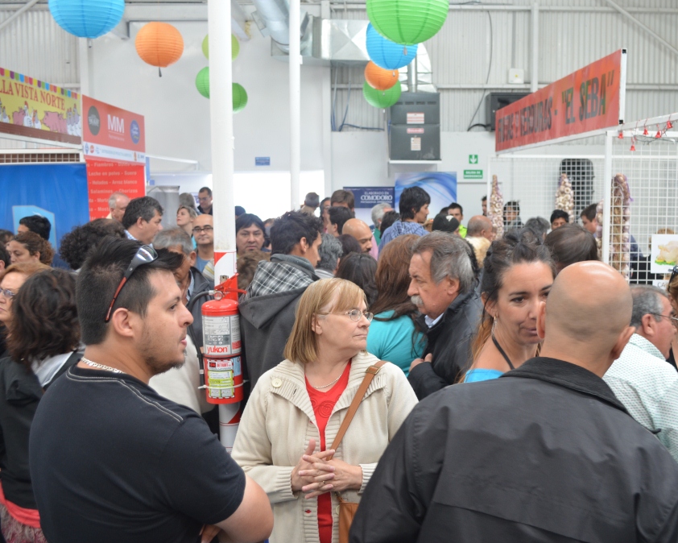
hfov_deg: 44.6
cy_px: 271
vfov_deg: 36.5
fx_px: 823
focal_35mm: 41
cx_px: 393
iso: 400
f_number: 5
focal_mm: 24
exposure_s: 1/30
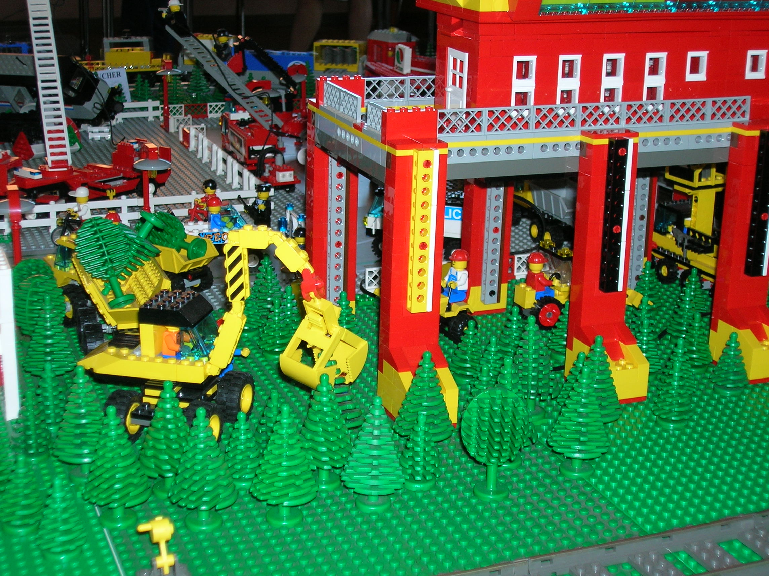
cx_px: 384
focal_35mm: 58
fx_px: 1287
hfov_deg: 33.3
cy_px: 288
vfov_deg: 25.2
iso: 50
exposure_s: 1/60.1
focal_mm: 9.7
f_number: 3.5
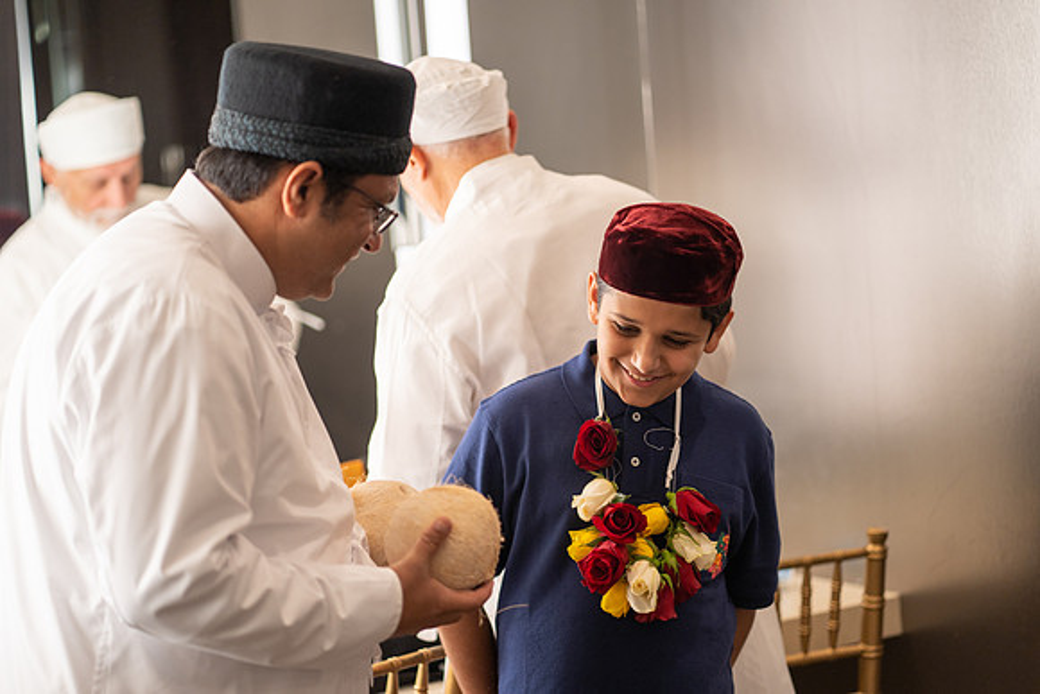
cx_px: 520
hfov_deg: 23.9
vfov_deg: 16.1
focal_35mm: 85
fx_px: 2456
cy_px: 347
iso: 400
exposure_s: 1/160
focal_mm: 85
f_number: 1.8
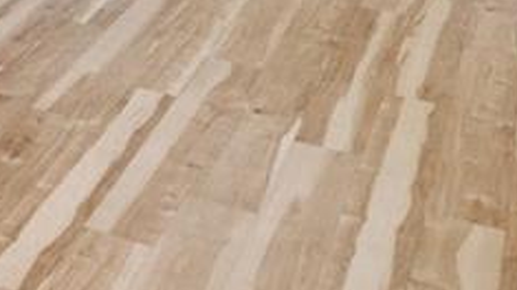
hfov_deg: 17.5
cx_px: -403
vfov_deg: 10.4
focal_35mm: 100
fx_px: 1370
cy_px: -419
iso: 160
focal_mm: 14
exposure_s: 1
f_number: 14
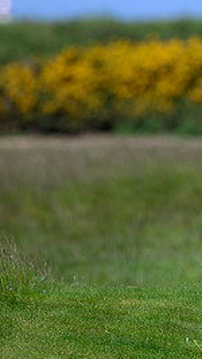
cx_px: 362
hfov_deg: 1.3
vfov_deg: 2.4
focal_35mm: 909
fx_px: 8664
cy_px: 142
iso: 500
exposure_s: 1/5000
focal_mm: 400
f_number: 4.5
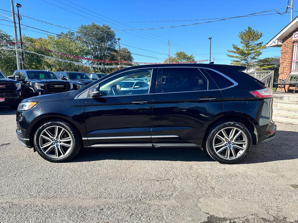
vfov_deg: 56.8
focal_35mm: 24
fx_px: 207
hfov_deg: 71.6
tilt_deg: -8.5
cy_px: 112
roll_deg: -0.4
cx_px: 149
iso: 80
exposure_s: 1/2252
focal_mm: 6.86
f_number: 1.78
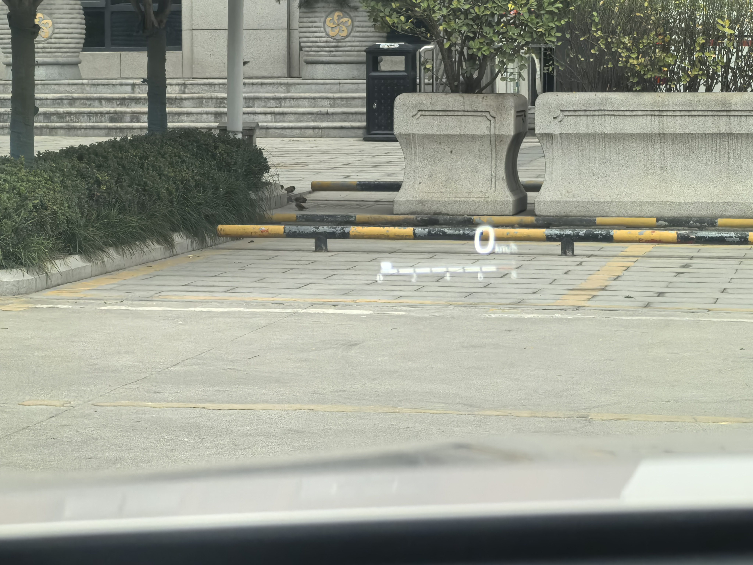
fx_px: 2436
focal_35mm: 112
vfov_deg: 13.2
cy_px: 282
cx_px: 376
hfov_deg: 17.6
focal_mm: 14.6
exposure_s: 1/200
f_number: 3
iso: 1000
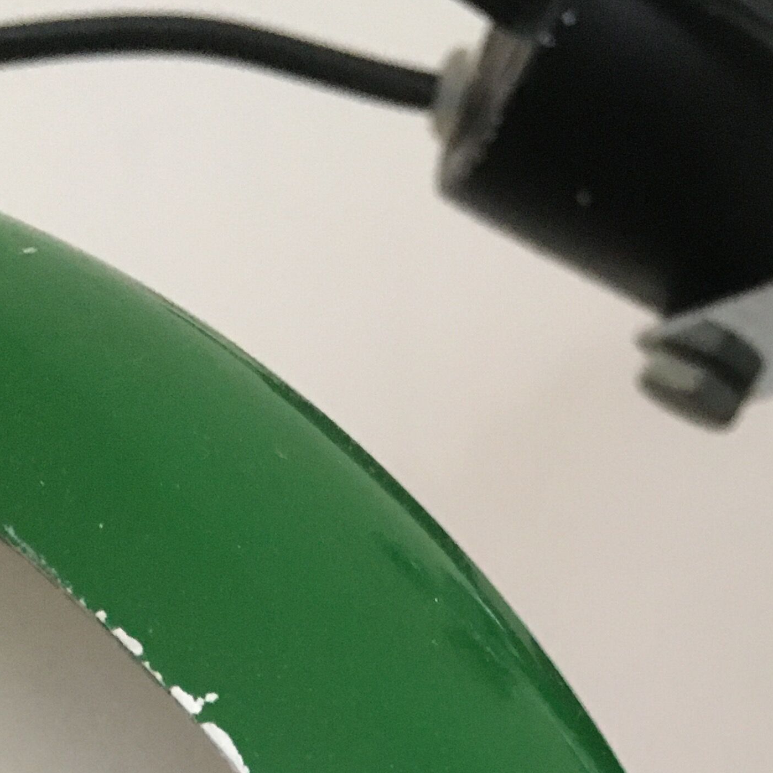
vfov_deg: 21.4
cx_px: 419
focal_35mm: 74
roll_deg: -0.1
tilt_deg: -13.7
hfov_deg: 23.4
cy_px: 963
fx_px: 1870
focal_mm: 4.15
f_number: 2.2
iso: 200
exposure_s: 1/17
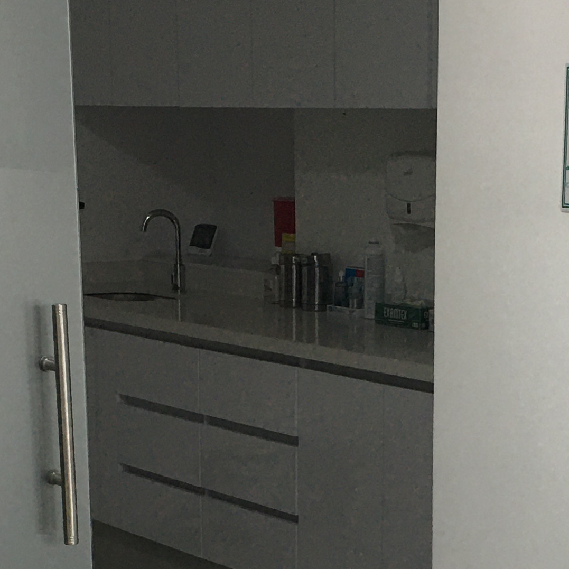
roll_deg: -1.2
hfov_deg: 18.0
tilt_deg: -15.0
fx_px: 1785
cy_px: 594
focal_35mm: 96
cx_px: 437
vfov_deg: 17.6
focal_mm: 4.15
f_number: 2.2
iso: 40
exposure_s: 1/30
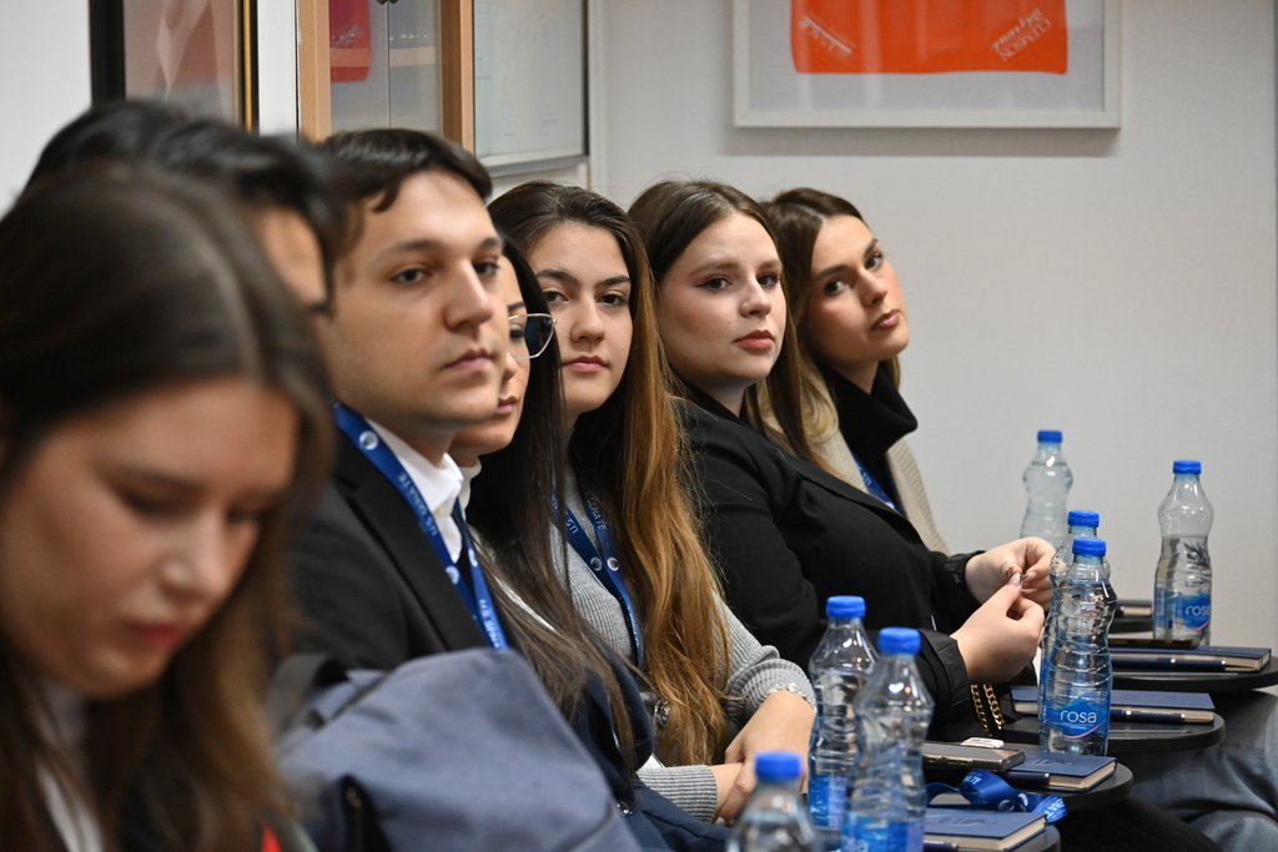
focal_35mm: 172
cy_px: 426
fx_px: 6124
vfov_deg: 8.0
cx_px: 639
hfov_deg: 11.9
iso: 2000
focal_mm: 115
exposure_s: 1/40
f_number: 5
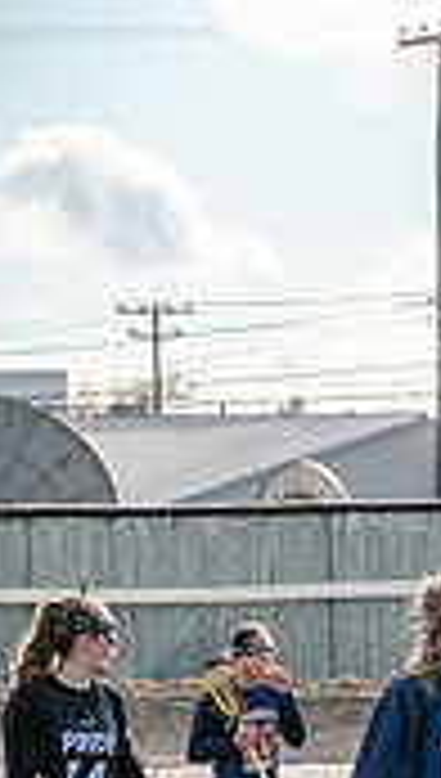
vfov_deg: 4.9
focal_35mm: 438
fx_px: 9057
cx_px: 1264
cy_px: 758
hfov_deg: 2.8
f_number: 8
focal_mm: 125
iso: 400
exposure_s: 1/1000
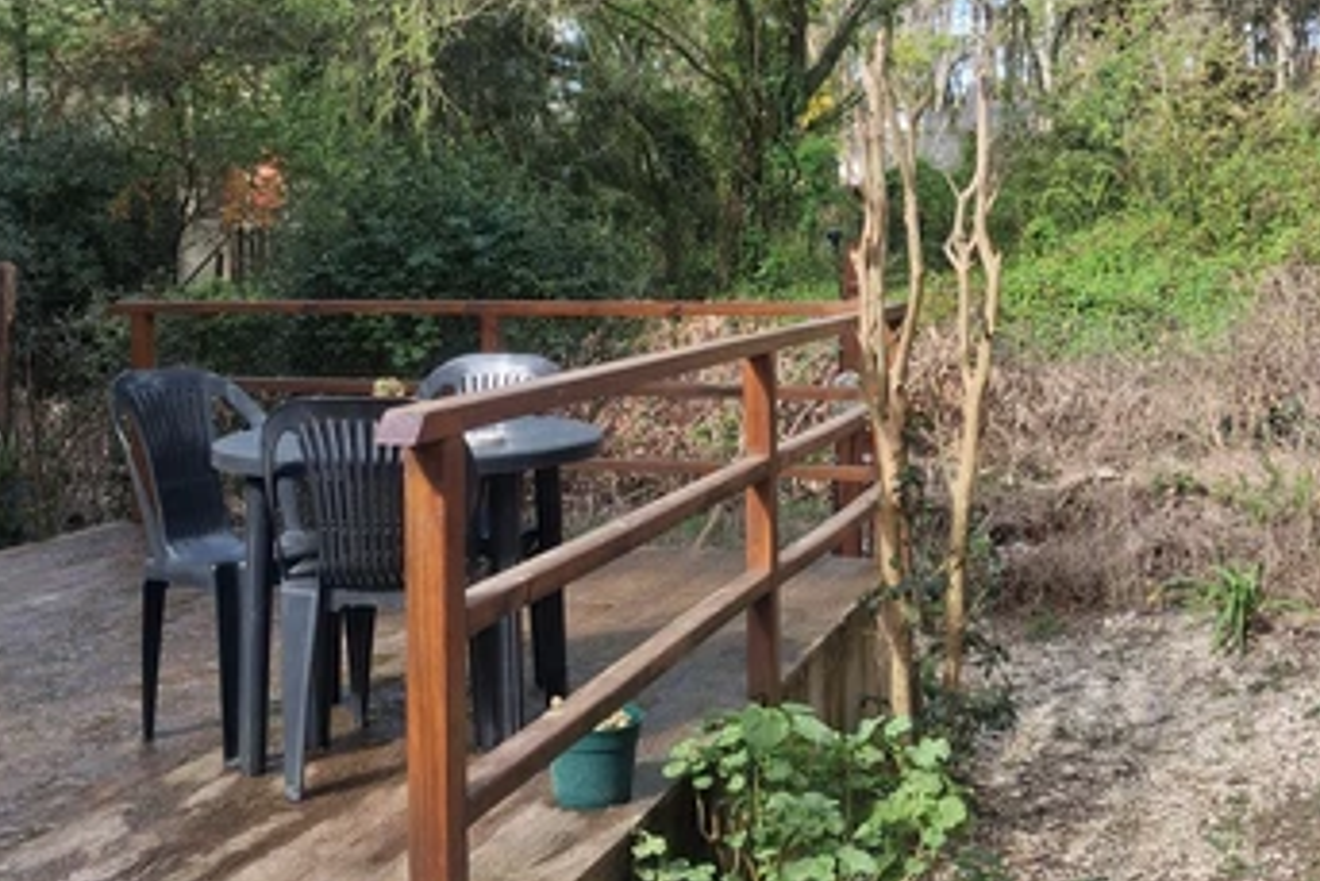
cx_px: 731
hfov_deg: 53.0
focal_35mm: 36
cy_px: 312
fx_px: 1320
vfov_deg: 36.6
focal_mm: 4
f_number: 1.8
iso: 25
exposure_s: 1/270
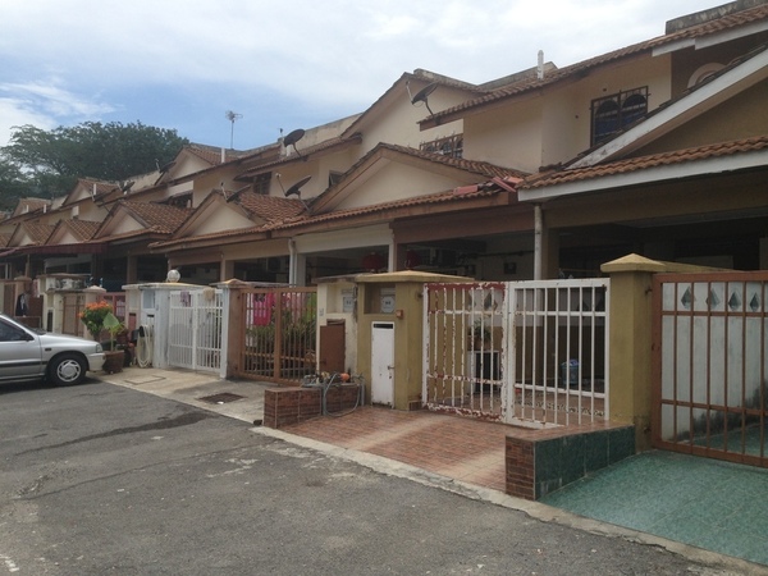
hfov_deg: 55.4
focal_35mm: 33
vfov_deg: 42.9
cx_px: 384
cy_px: 288
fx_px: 732
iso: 50
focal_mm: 4.13
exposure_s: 1/1695
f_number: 2.4
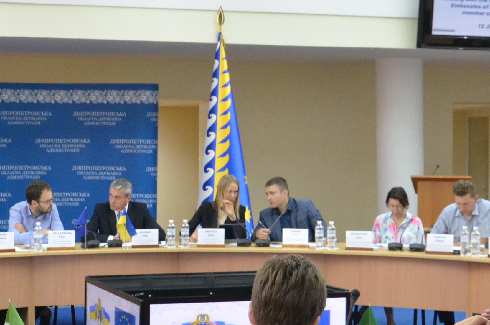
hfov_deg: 25.4
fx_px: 1087
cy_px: 135
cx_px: 247
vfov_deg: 17.0
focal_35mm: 80
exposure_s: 1/60
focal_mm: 18
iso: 1600
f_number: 4
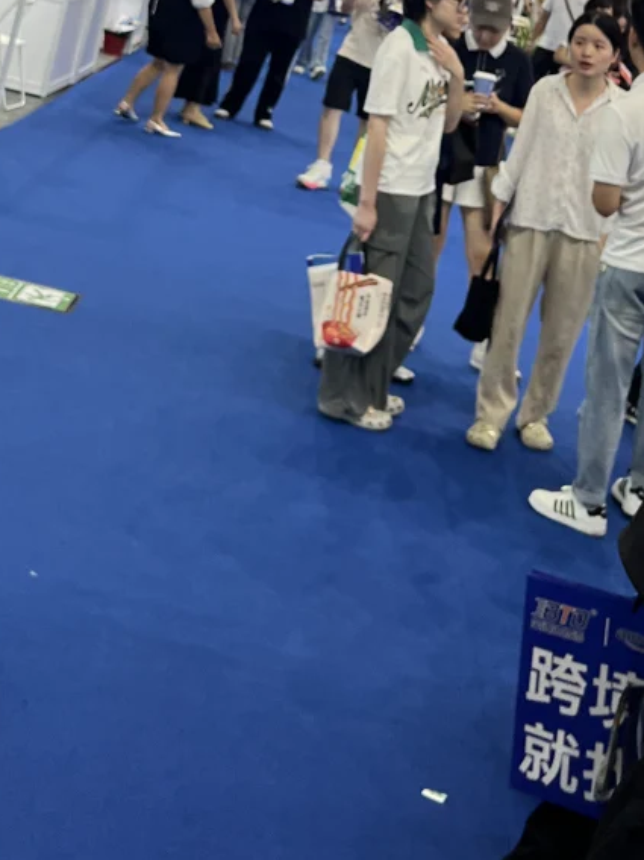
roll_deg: -14.2
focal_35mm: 66
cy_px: -73
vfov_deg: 27.1
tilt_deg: -1.2
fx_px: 1638
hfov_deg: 22.2
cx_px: 311
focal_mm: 5.7
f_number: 1.5
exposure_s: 1/100
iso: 100
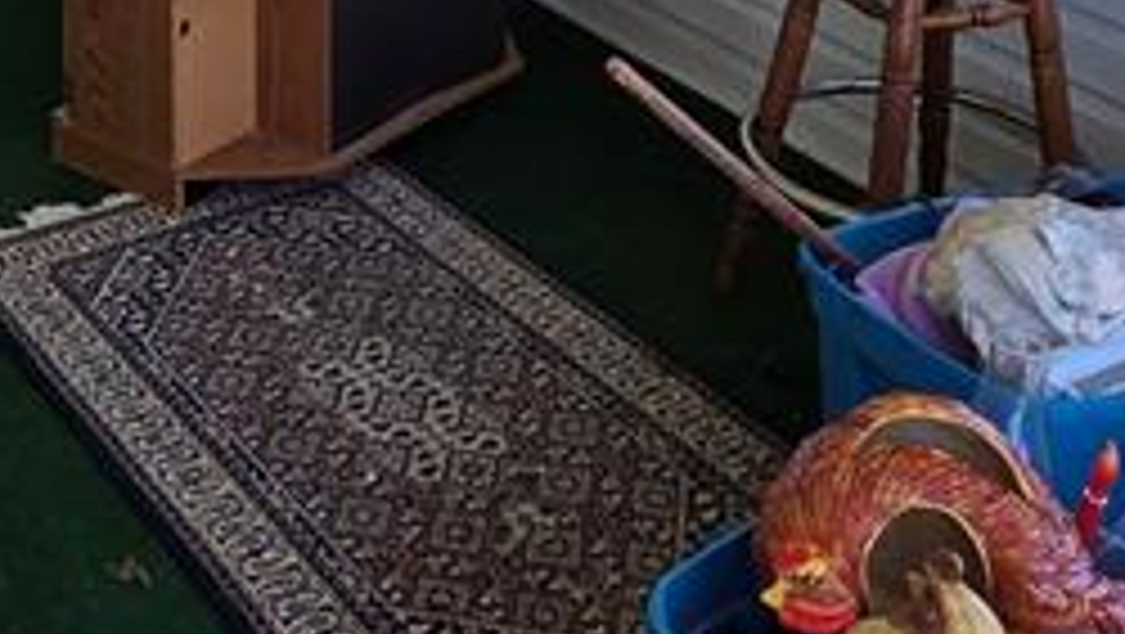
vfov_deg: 18.0
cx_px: 351
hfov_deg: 35.5
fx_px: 1731
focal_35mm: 58
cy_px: -382
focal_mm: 2.2
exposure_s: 1/359
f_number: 2.2
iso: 80
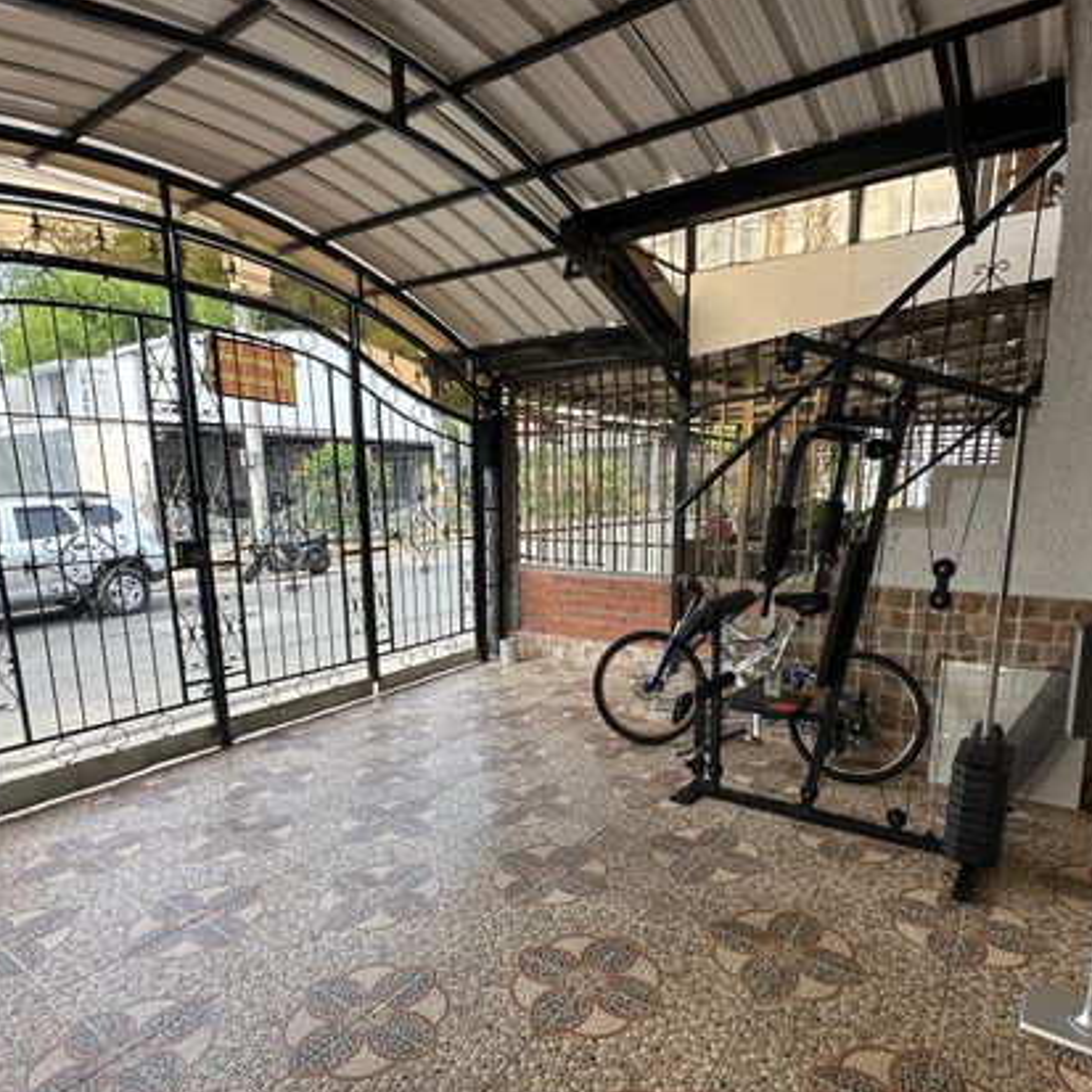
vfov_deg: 74.2
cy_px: 640
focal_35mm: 20
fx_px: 714
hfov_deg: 74.8
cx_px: 557
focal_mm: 2.22
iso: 40
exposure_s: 1/253
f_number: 2.2
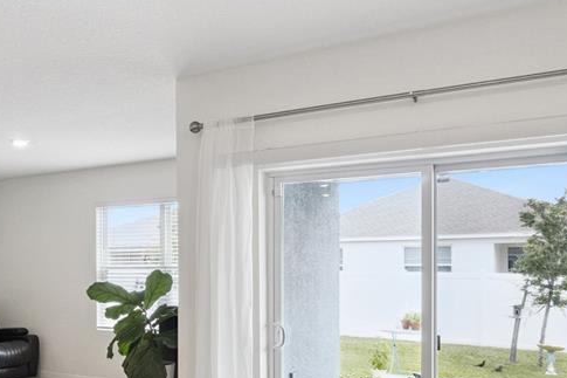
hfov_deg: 49.0
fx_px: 598
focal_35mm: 38
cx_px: 153
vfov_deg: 34.4
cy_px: 277
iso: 1600
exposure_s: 1/90
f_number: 11
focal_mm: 12
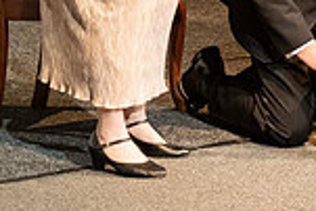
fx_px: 1792
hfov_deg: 9.7
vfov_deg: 6.7
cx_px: 529
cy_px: -83
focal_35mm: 204
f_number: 1.8
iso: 2000
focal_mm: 35
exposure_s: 1/250
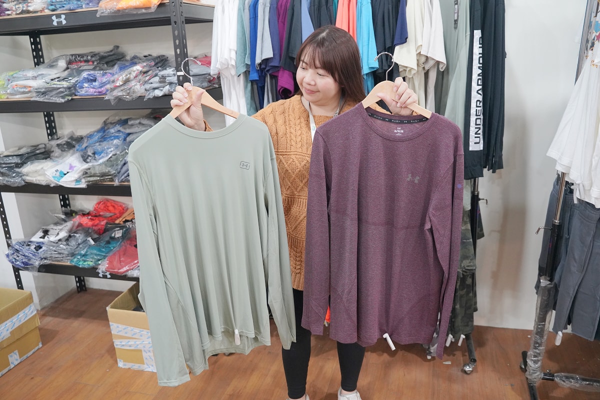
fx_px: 500
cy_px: 200
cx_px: 300
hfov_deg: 61.9
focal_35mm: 30
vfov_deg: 43.6
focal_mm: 30
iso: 4000
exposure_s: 1/160
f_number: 4
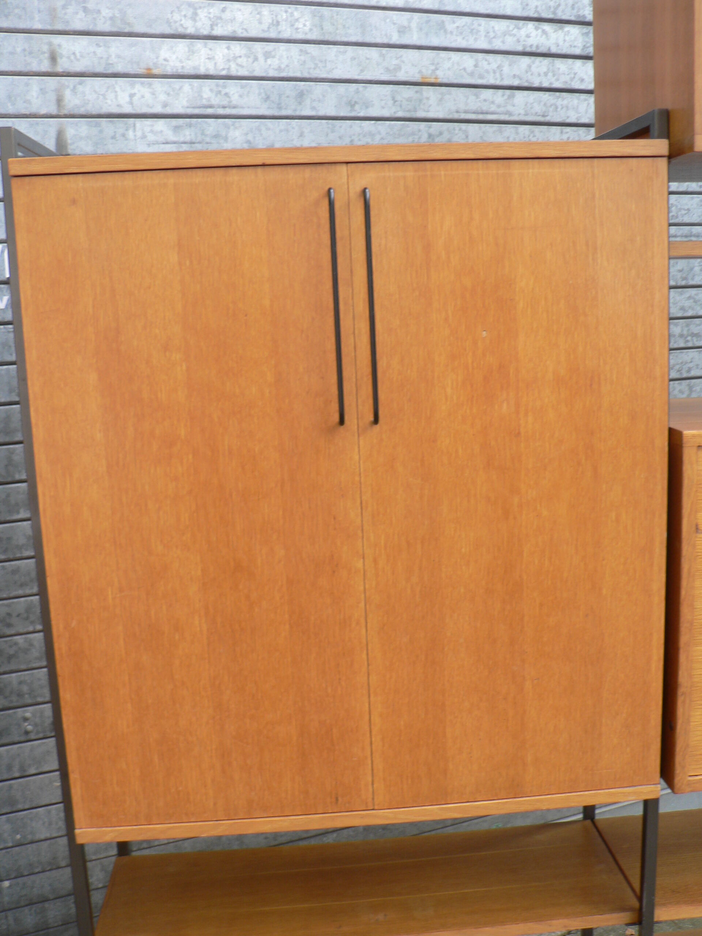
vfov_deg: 51.4
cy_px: 468
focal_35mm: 36
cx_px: 351
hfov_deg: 39.7
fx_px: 973
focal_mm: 6
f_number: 2.8
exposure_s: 1/80
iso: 80
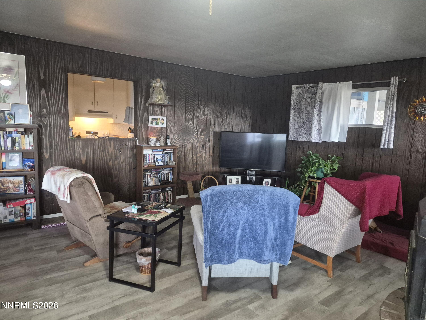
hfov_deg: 73.9
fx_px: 283
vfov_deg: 58.9
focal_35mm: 23
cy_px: 160
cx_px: 213
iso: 1250
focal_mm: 5.4
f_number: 1.8
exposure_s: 1/120
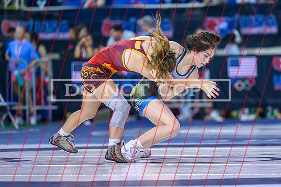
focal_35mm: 303
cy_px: 81
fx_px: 2368
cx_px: 182
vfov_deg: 4.5
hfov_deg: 6.8
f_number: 2.8
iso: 2000
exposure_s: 1/800
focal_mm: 200
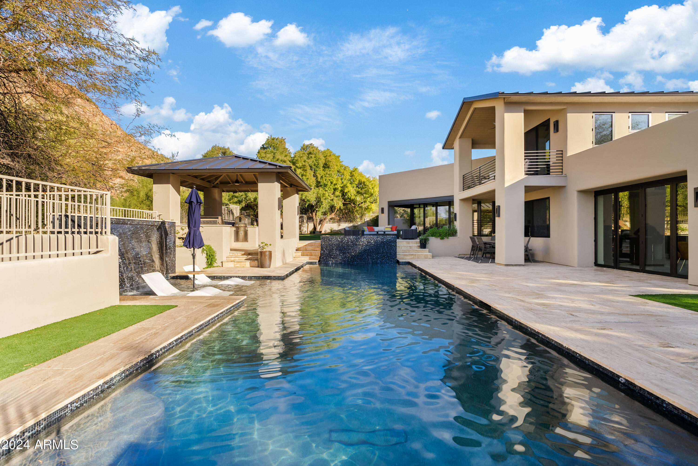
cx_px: 349
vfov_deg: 73.8
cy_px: 233
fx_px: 310
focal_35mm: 16
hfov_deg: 96.7
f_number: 8
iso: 100
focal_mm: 16
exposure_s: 1/30
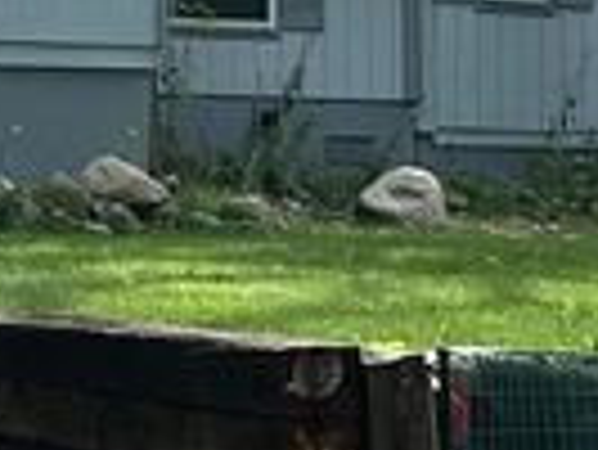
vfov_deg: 7.9
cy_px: -126
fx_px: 3199
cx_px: -144
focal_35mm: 185
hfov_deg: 10.5
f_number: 1.78
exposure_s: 1/879
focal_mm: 6.86
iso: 80
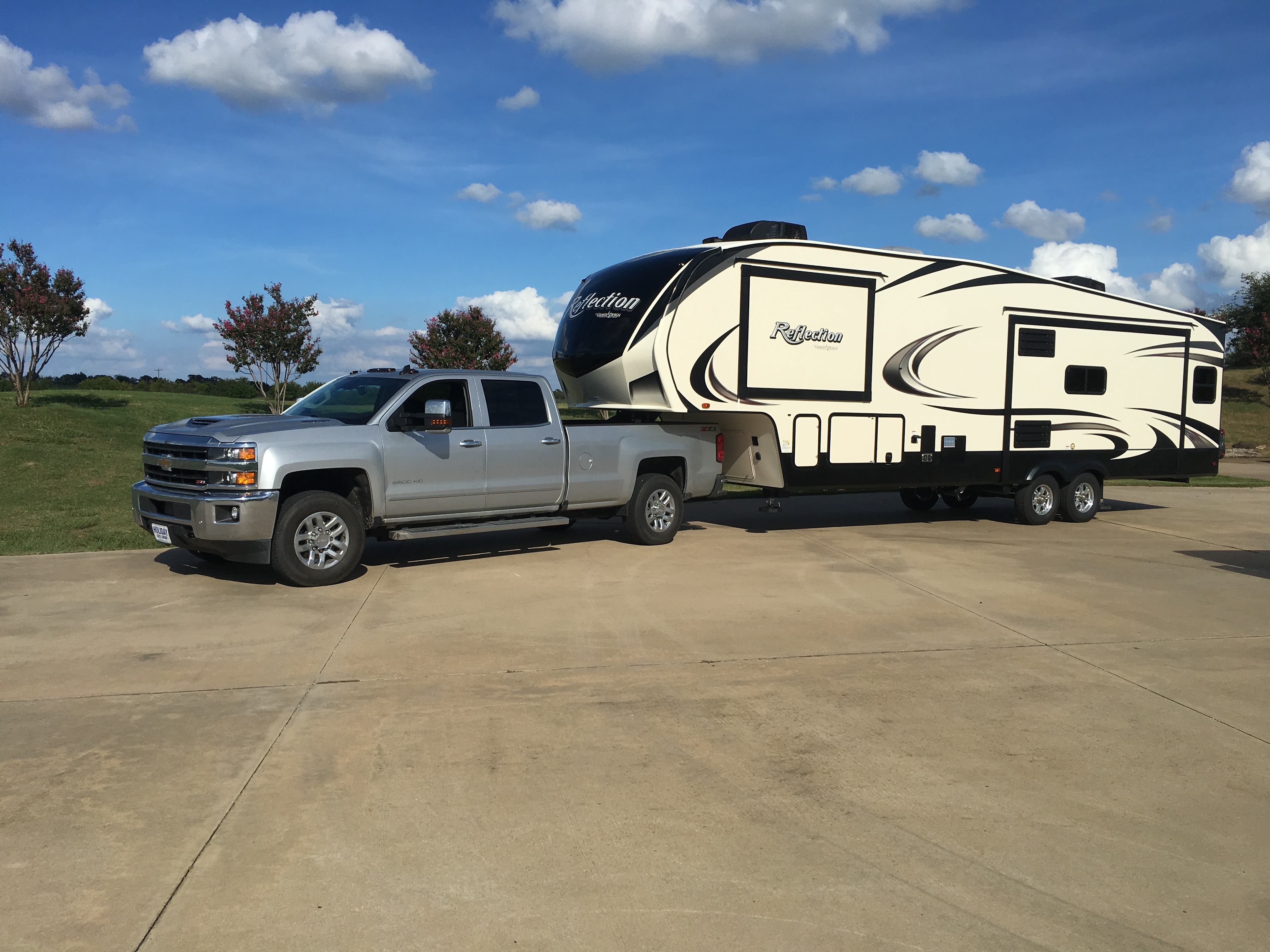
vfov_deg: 48.2
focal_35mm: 29
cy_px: 476
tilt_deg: -3.7
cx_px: 635
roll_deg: +0.1
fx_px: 1064
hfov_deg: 61.7
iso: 25
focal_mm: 4.15
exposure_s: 1/4049
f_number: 2.2
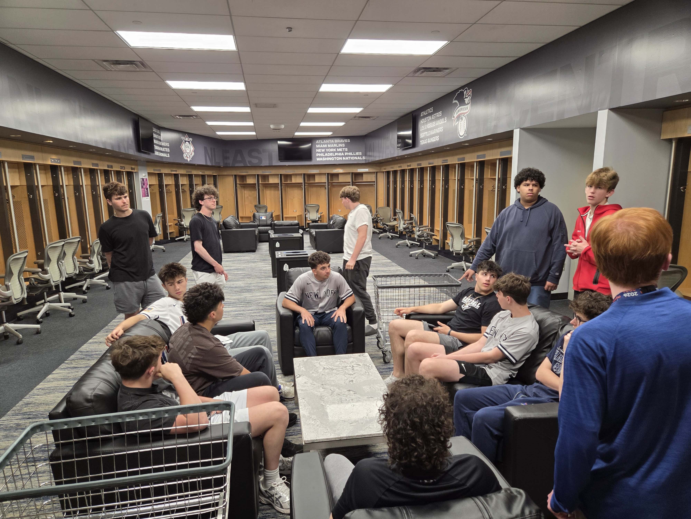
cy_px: 260
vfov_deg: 58.9
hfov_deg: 73.9
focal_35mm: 23
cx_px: 346
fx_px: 459
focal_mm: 5.4
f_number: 1.8
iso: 200
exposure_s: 1/120
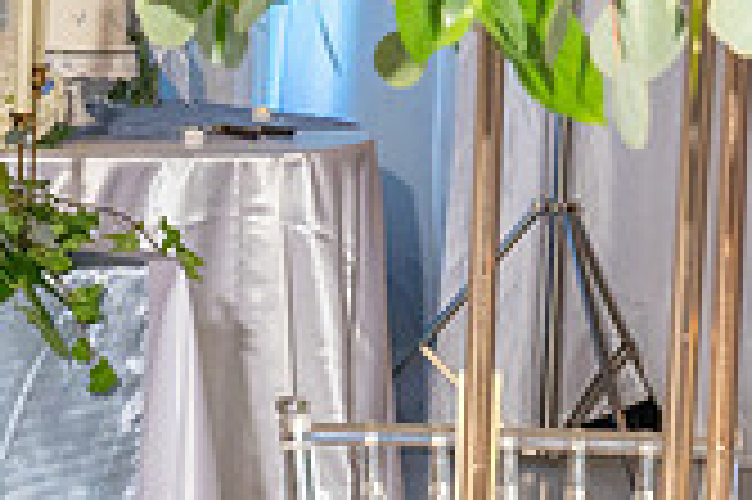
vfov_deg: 6.6
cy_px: 282
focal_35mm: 208
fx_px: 4341
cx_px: -225
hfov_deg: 9.7
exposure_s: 1/160
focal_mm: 37
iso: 640
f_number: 8
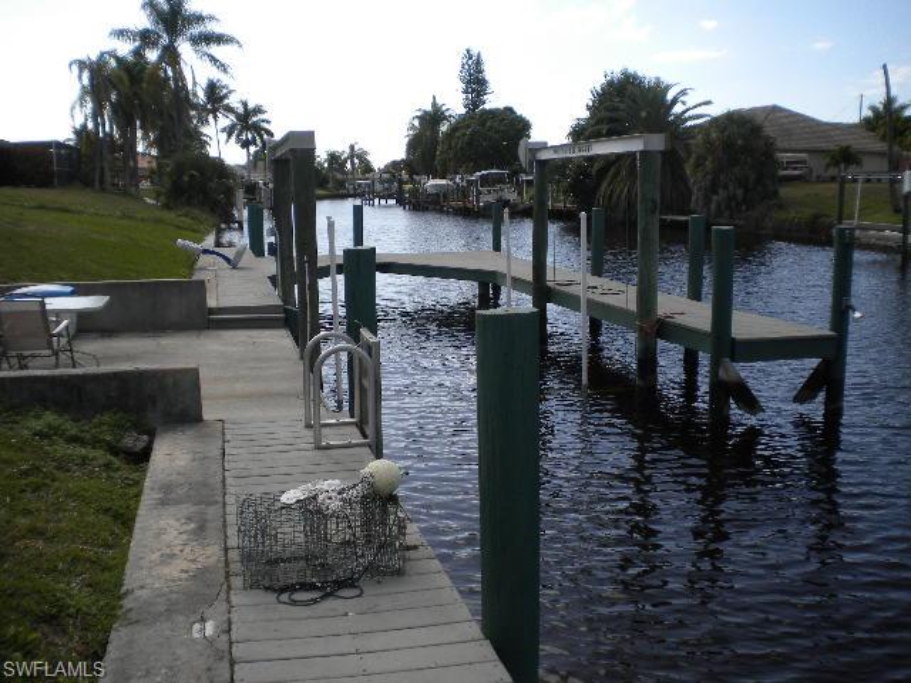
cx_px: 456
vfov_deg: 40.7
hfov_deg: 52.6
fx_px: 921
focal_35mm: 35
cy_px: 342
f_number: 4.6
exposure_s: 1/556
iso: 80
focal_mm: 6.3
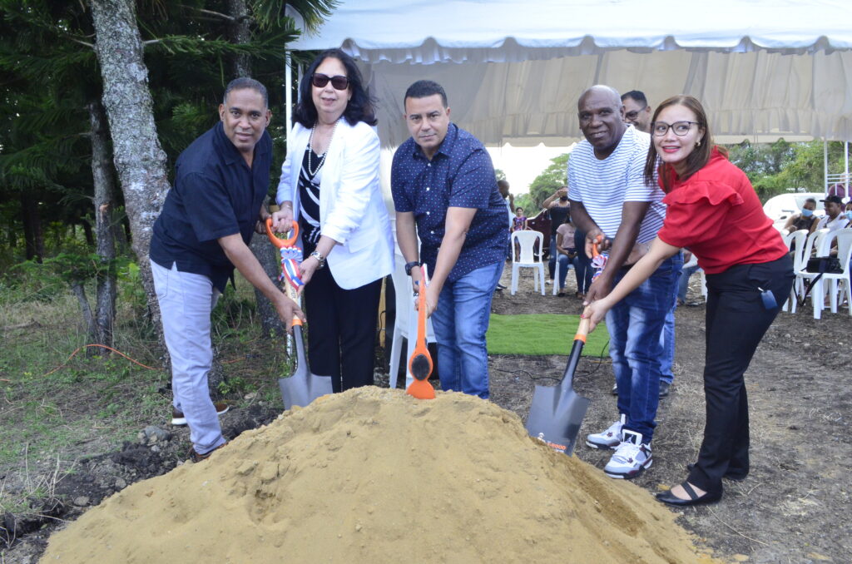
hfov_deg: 67.5
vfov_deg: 47.7
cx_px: 426
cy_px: 282
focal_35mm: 27
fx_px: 638
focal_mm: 18
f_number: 14
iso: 2000
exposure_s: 1/50
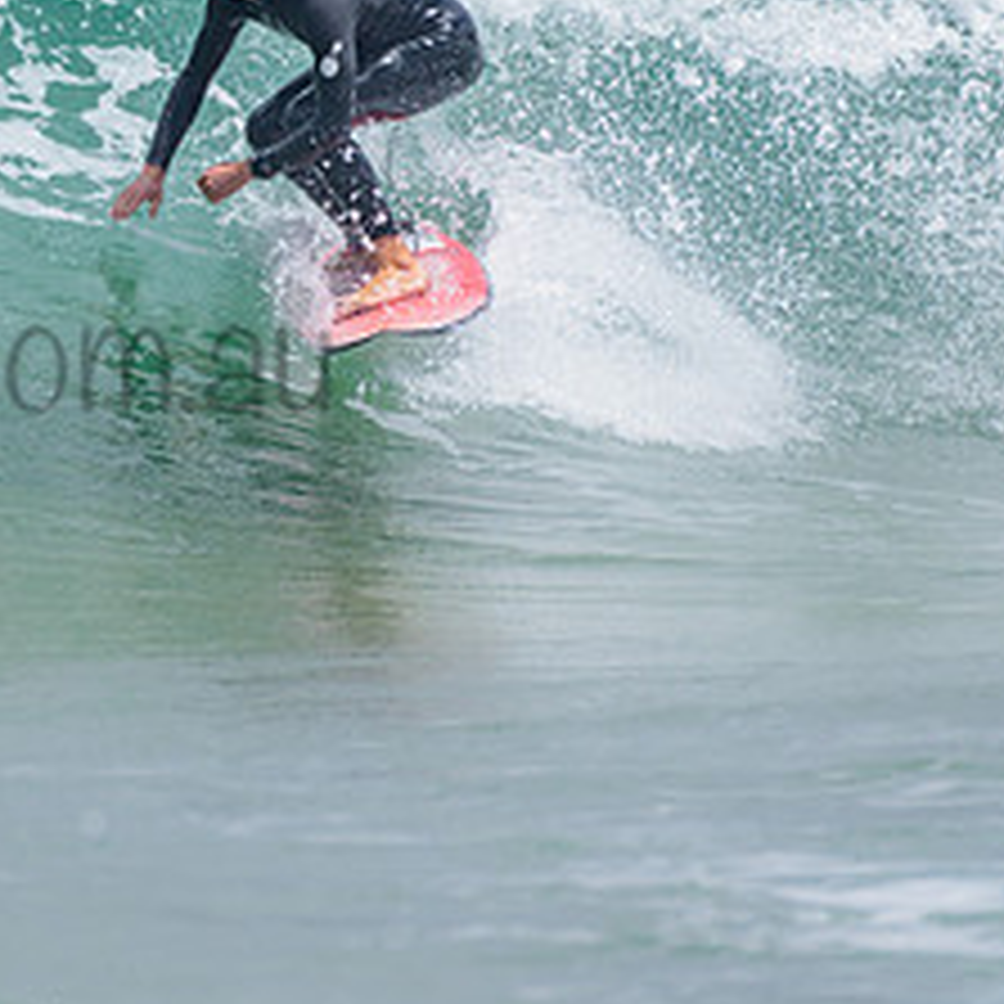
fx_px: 44463
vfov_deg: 1.3
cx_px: -58
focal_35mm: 1355
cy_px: 112
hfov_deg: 1.3
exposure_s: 1/2000
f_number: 5.6
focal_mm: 500
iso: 160
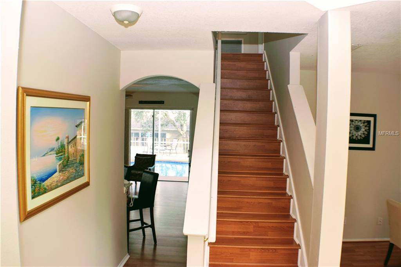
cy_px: 134
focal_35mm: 36
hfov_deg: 53.1
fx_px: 401
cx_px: 200
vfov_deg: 36.8
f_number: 5.6
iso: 560
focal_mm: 24
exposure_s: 1/125
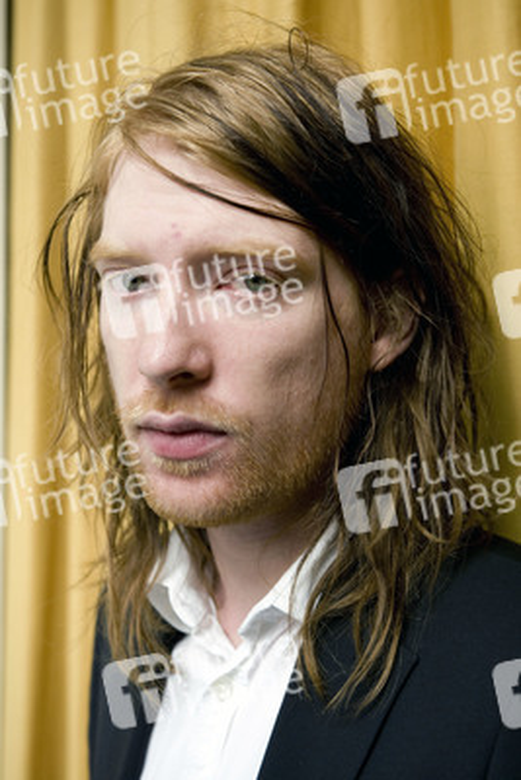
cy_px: 390
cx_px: 260
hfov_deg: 24.2
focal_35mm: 56
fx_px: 1215
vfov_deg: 35.6
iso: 800
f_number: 4.5
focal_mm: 56
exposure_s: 1/250
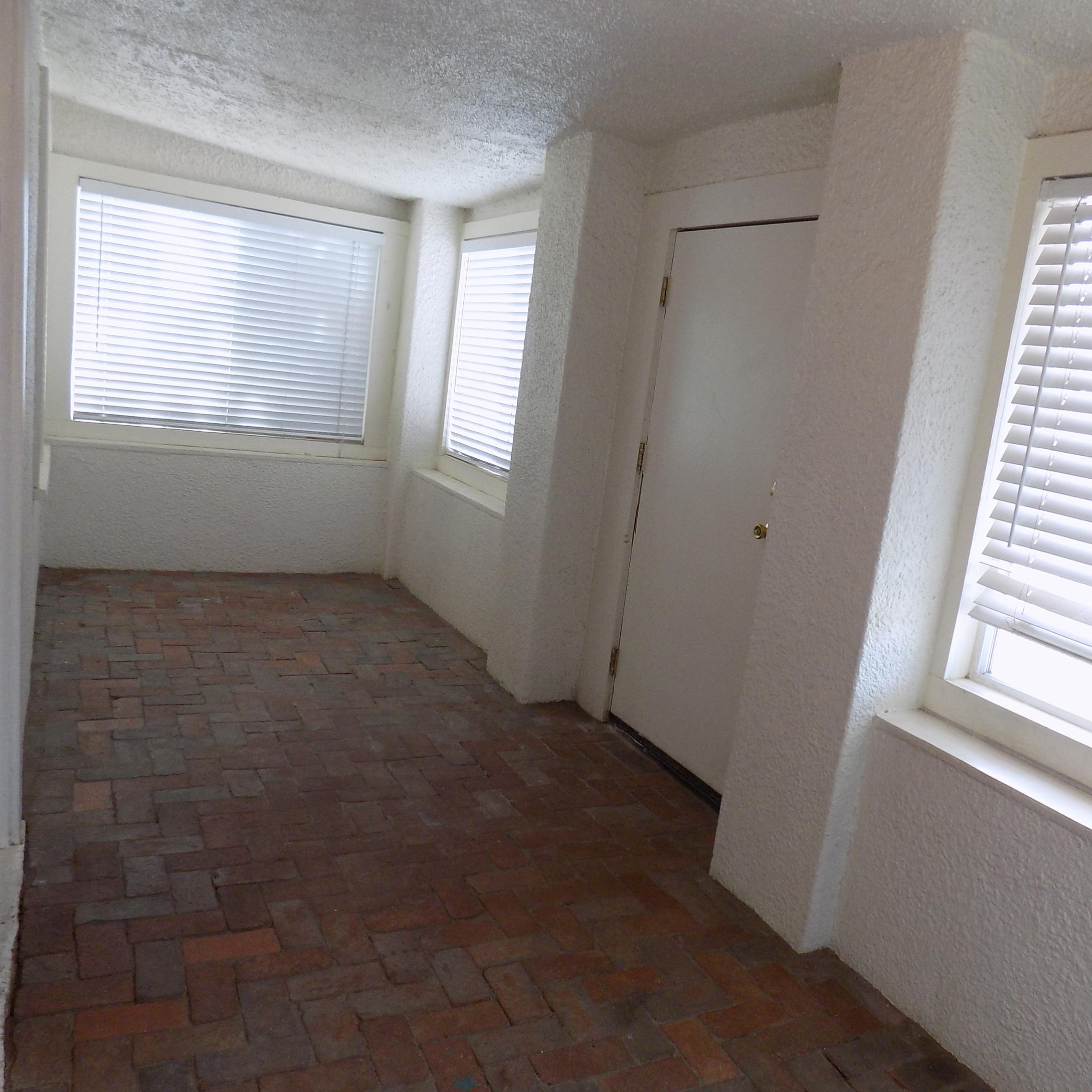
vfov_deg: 57.3
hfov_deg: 56.8
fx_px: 999
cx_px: 666
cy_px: 563
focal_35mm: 28
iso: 160
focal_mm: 4
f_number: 3.1
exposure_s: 1/30
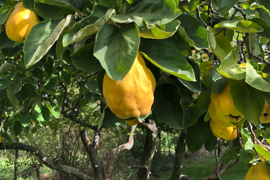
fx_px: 255
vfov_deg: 38.7
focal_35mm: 34
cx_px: 120
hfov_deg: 55.7
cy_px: 68
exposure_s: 1/279
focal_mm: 4
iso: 20
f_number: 1.8
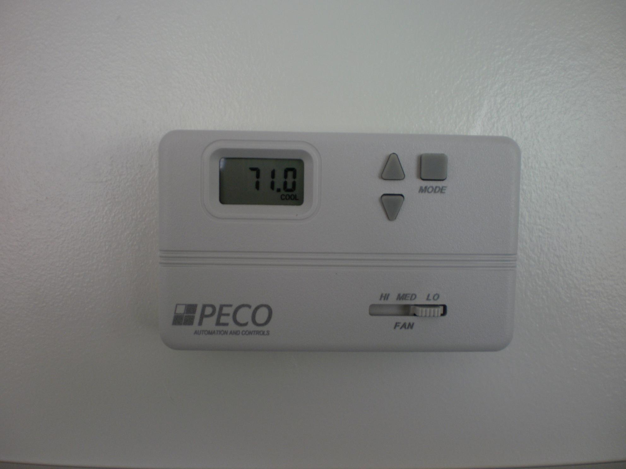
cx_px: 313
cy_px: 234
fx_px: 651
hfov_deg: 51.4
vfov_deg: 39.7
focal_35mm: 36
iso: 100
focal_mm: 6.3
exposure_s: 1/30
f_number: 3.1
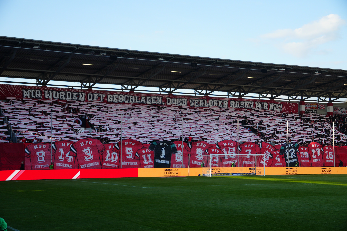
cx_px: 174
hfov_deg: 34.5
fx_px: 559
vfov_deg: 23.4
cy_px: 116
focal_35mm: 58
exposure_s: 1/200
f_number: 5
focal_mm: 39
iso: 100
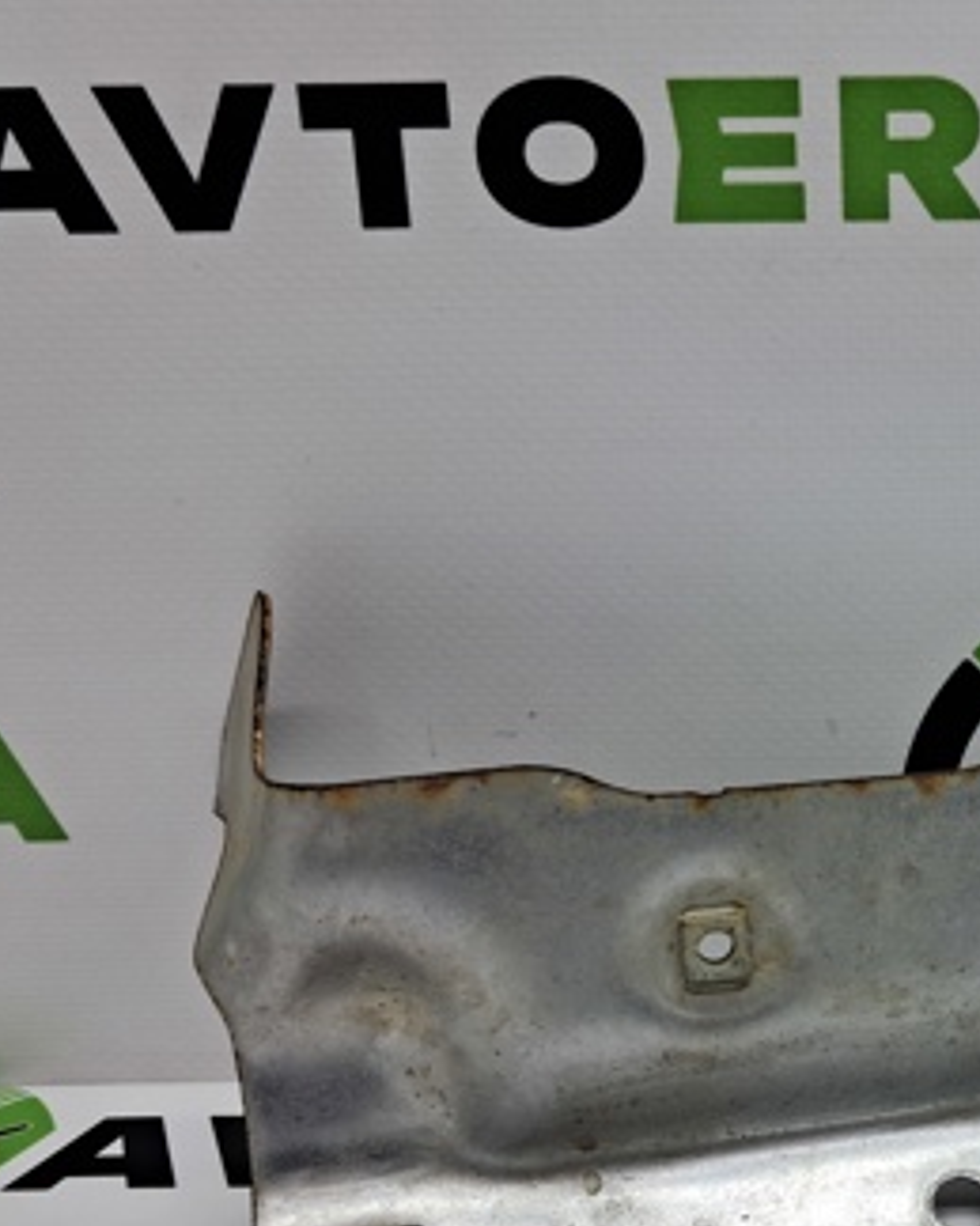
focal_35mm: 52
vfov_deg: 35.6
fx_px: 1886
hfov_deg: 27.5
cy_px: 834
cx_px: 976
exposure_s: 1/100
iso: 50
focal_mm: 4
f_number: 1.8
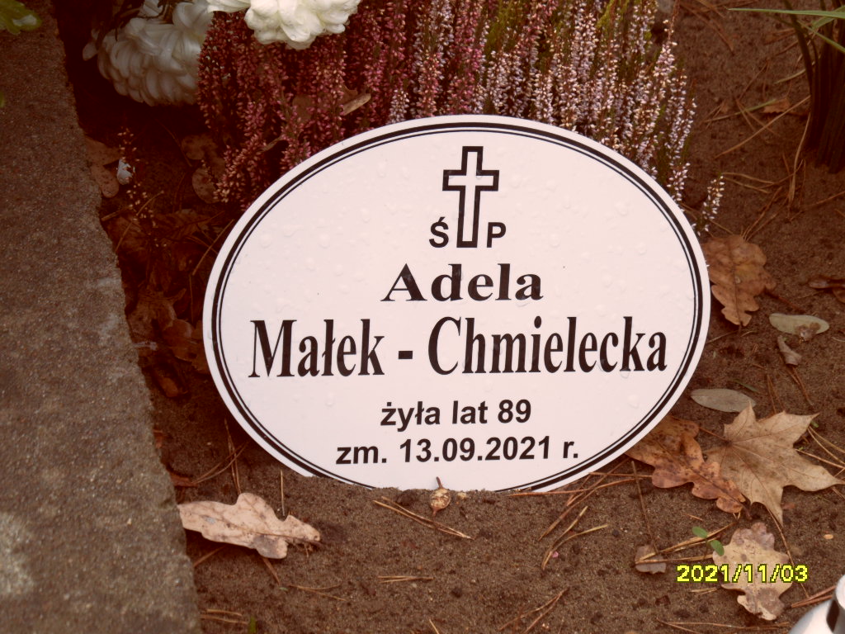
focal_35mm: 100
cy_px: 317
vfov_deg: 14.8
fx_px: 2441
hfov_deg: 19.6
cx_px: 422
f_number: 4.4
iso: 100
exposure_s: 1/125
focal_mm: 16.3
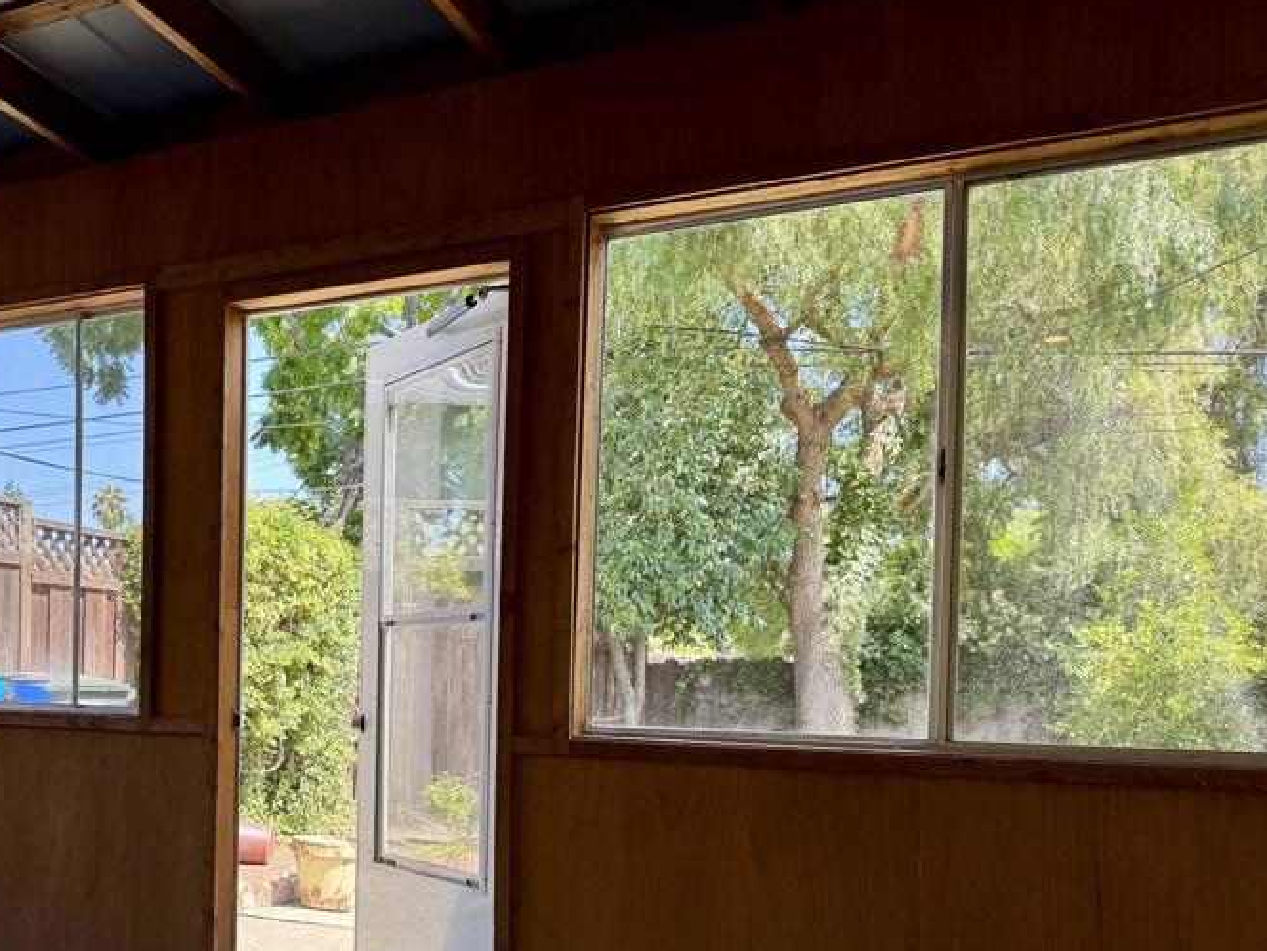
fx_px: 1354
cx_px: 309
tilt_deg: -1.5
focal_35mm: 37
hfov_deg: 48.1
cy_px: 693
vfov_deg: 37.9
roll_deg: -2.3
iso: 80
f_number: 1.78
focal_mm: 6.76
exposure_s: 1/345
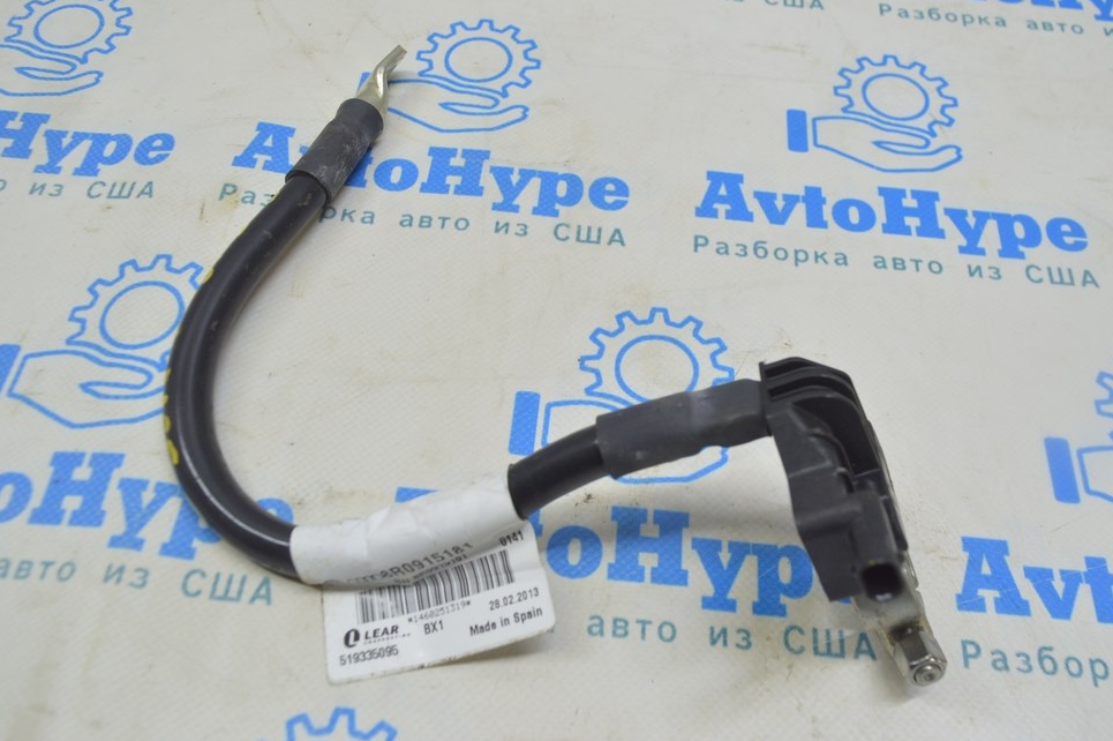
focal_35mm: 35
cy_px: 353
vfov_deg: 37.8
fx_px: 1081
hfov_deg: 54.5
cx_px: 564
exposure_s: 1/25
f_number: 5.6
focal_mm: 22
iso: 400
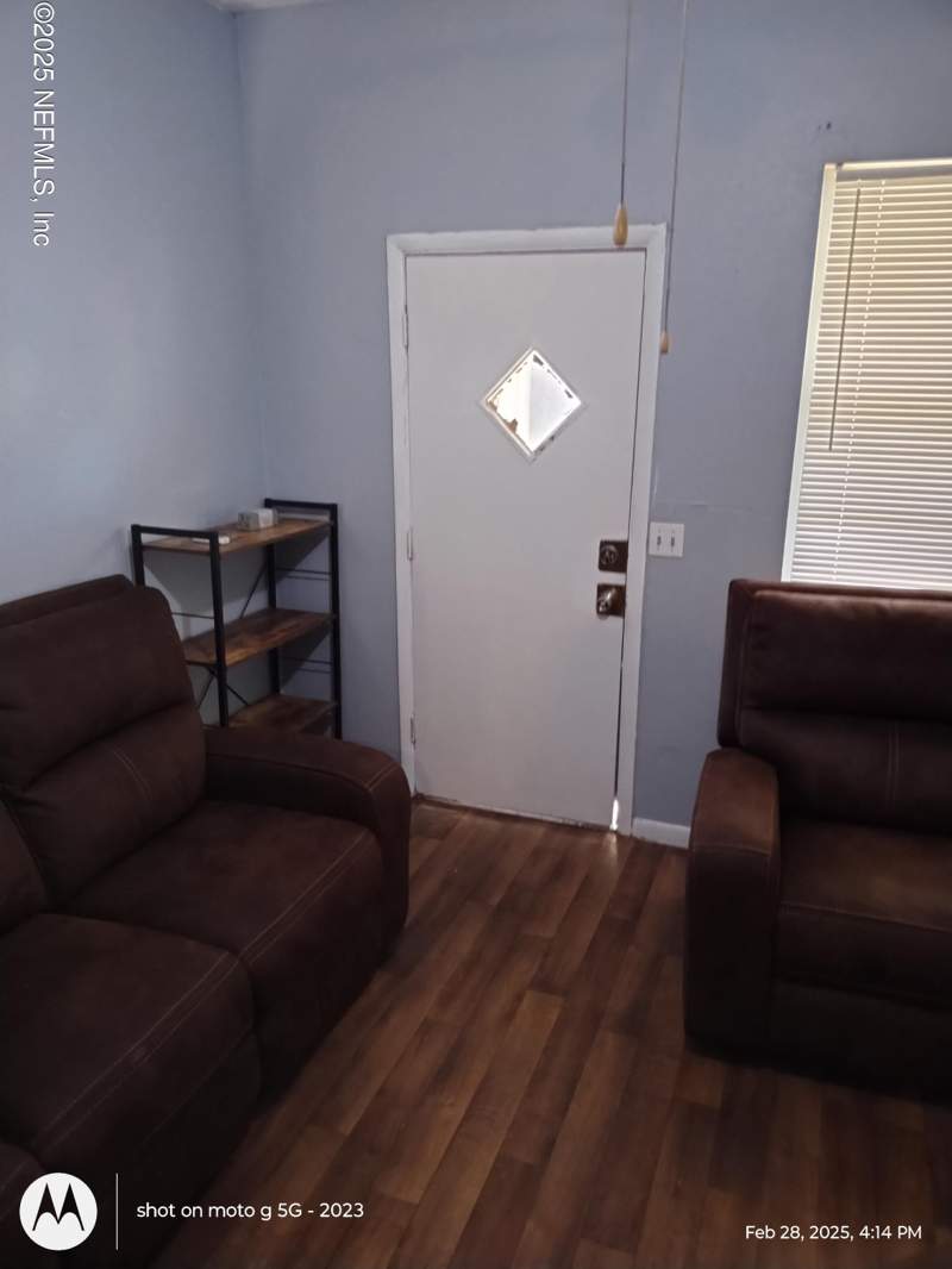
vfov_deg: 69.4
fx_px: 916
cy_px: 634
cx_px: 476
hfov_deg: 54.9
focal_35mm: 25
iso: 416
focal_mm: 4.71
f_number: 1.7
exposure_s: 1/24
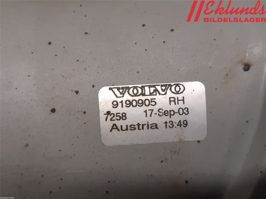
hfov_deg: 67.3
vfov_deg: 53.1
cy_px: 100
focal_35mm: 26
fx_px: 200
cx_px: 133
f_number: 1.7
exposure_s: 1/50
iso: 125
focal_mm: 3.93
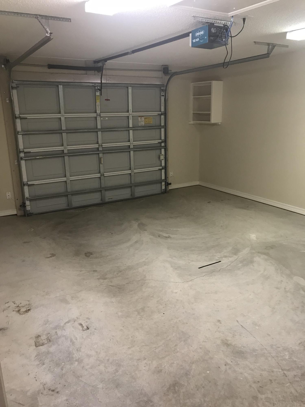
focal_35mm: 28
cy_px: 204
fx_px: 329
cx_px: 152
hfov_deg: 49.7
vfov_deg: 63.4
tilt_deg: -14.8
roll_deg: +0.8
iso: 40
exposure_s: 1/17
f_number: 1.8
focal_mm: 3.99
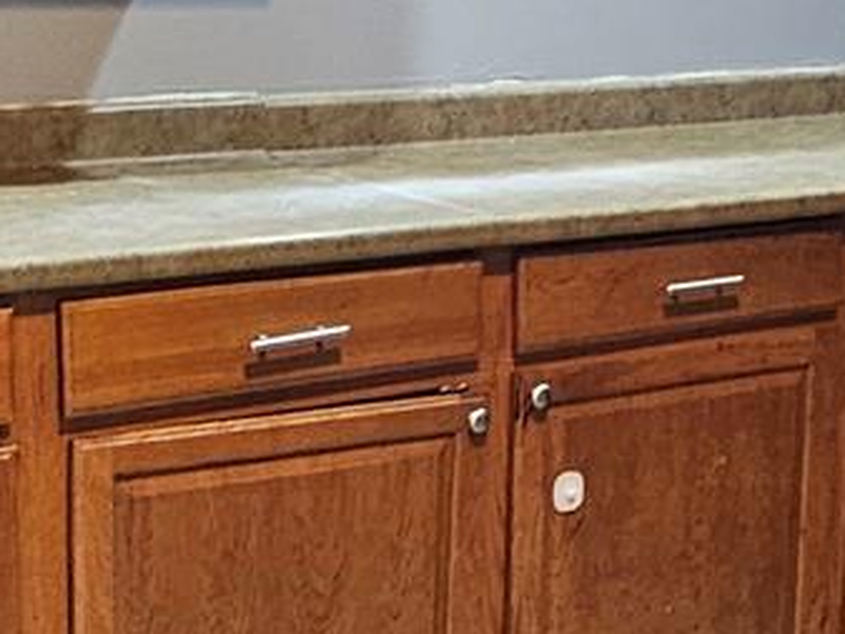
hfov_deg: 24.6
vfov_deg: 18.6
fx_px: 1929
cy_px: 396
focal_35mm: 79
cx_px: 554
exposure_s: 1/30
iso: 500
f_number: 2.2
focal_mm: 2.2
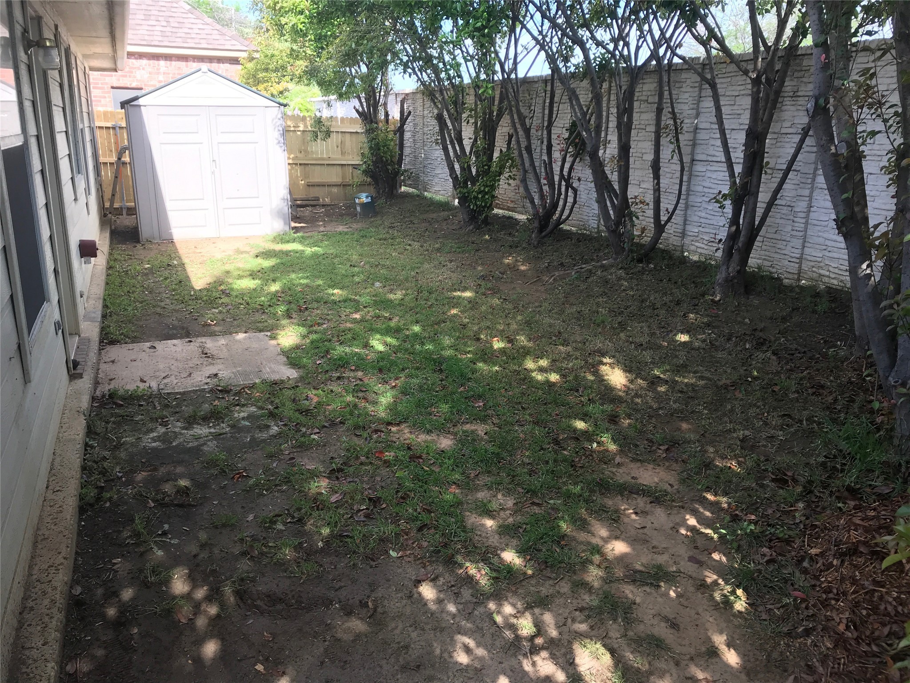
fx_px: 736
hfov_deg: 63.4
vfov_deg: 49.7
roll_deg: -1.0
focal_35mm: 28
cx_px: 455
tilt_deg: -14.9
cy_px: 342
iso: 20
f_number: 1.8
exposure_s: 1/270
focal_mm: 3.99
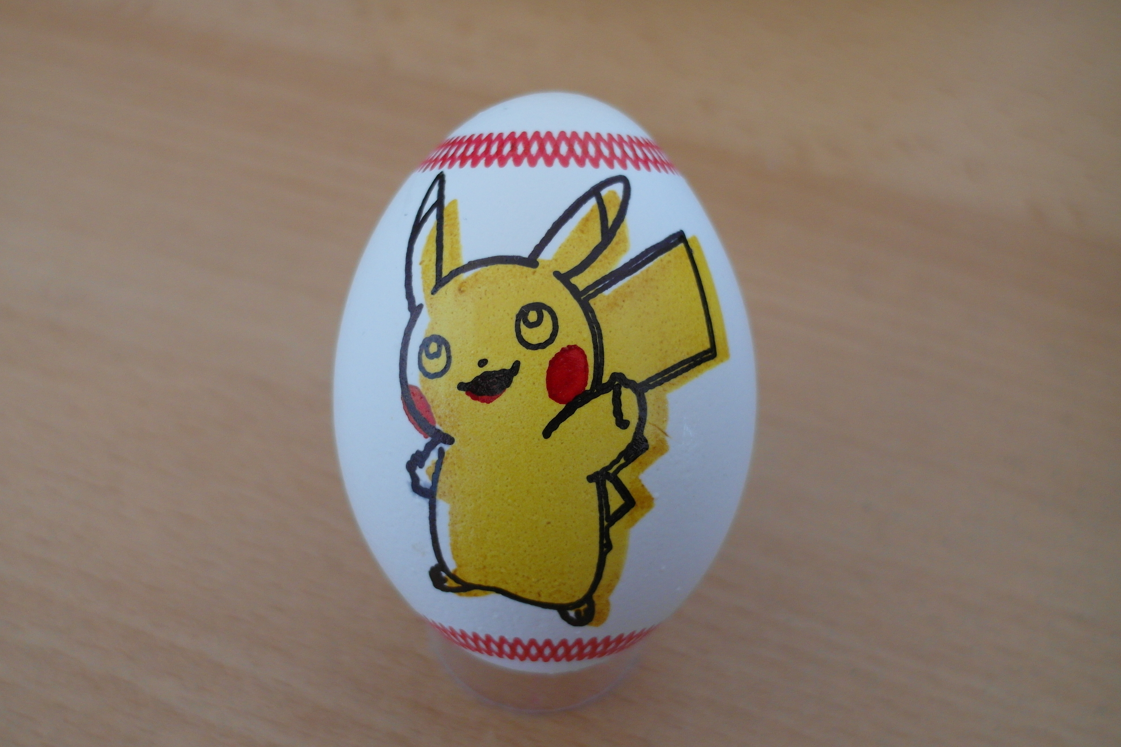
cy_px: 412
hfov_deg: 53.1
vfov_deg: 36.8
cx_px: 556
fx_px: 1121
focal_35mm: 36
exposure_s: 1/45
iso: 240
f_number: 2.2
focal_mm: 7.3
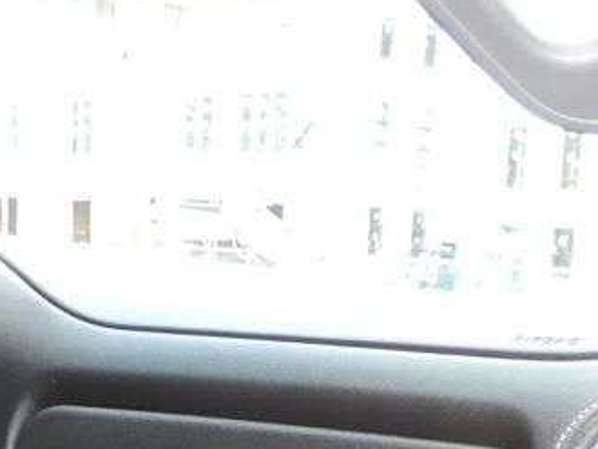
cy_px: 858
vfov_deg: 13.8
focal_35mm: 93
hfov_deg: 21.1
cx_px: 295
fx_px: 1608
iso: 80
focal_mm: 4.3
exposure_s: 1/50
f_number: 3
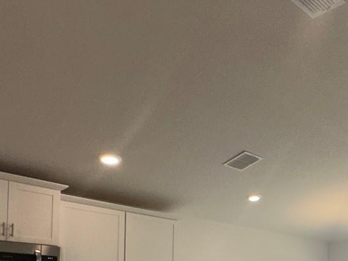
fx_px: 422
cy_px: 290
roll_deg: -0.8
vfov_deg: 30.5
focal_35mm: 42
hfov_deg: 37.2
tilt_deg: +1.5
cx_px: 388
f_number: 2.2
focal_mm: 2.22
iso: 40
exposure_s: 1/120
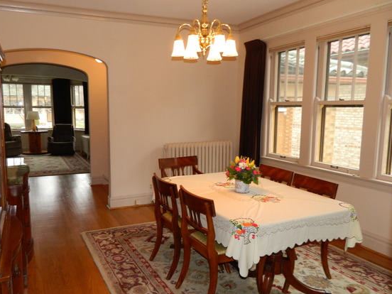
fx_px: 328
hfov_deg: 61.5
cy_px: 159
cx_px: 173
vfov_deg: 48.2
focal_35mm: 29
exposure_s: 1/30
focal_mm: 4.5
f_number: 3.1
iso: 200
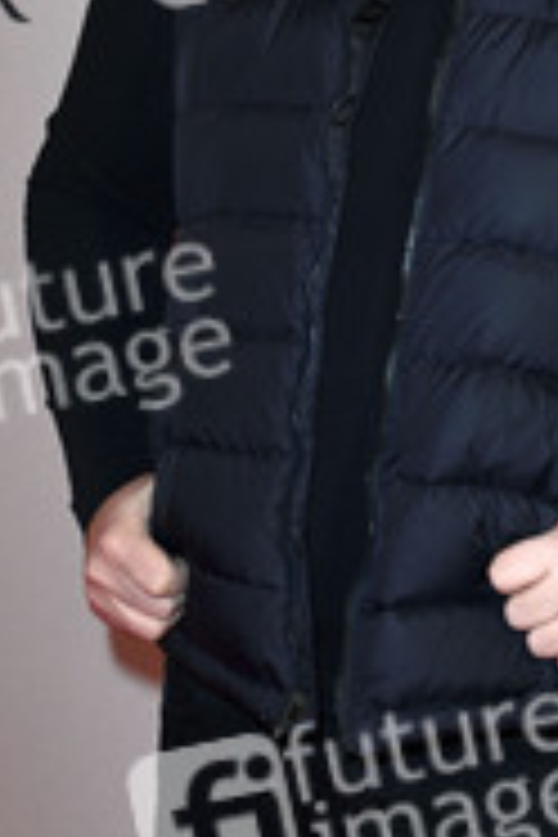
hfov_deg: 8.1
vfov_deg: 12.2
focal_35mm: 168
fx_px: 3906
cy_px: 126
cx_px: 490
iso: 800
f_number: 5.6
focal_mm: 78
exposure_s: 1/200
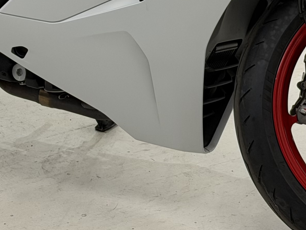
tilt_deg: -16.4
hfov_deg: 12.0
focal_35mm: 164
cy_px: -46
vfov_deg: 8.9
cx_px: 99
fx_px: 1450
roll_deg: +0.7
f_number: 1.78
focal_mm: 6.76
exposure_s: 1/120
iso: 50
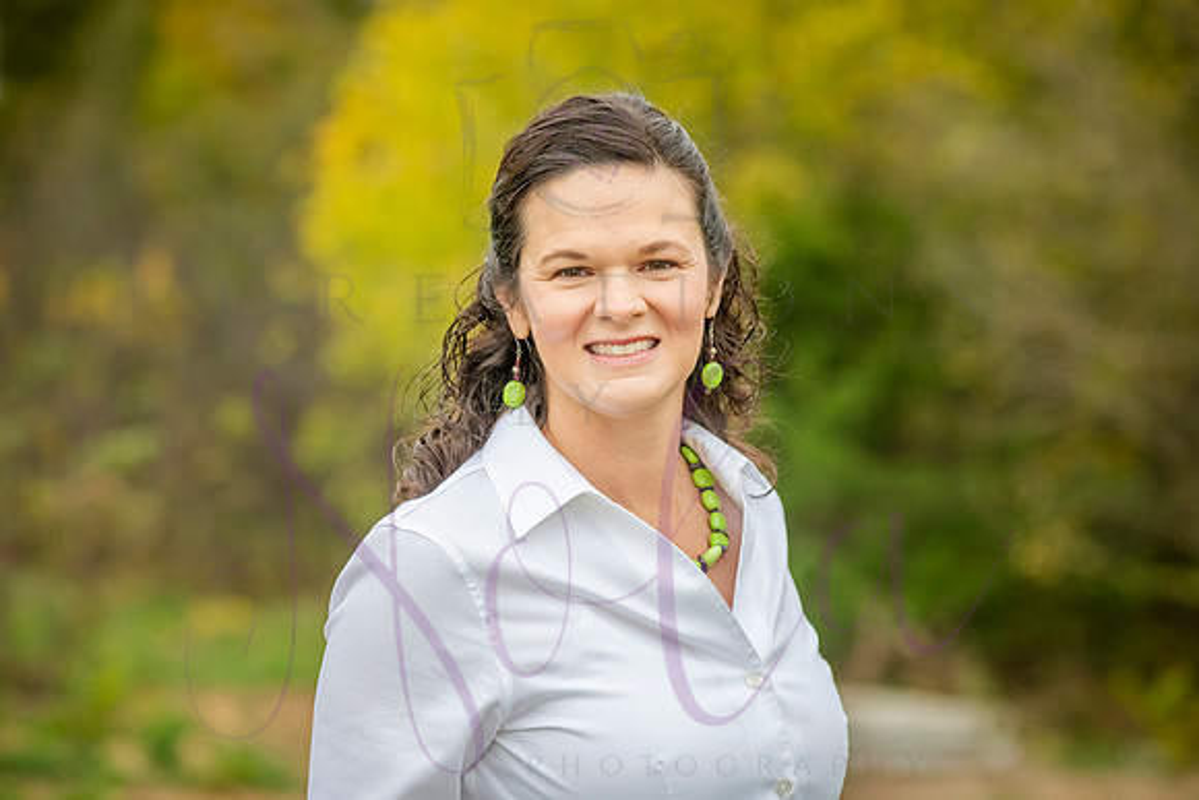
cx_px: 600
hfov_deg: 18.3
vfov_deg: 12.2
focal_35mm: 112
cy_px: 400
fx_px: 3731
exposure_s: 1/800
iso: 1000
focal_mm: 112
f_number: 4.5
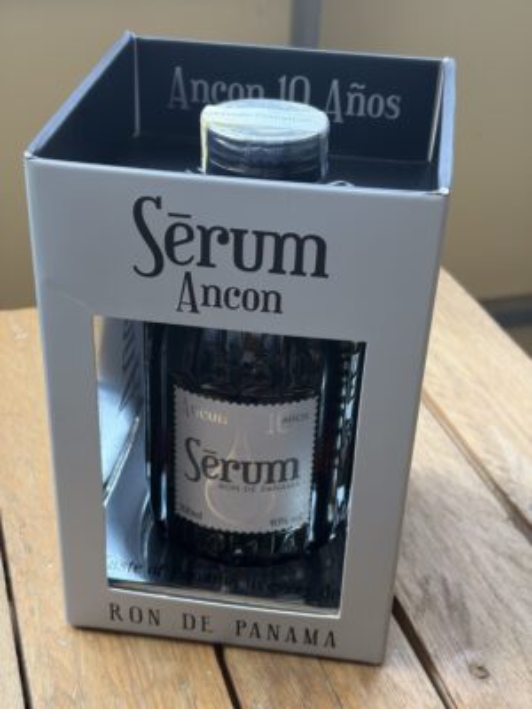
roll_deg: -2.3
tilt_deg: -33.7
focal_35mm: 52
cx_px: 266
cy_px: 354
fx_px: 1066
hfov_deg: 28.0
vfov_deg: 36.8
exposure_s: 1/101
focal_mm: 5.96
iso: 100
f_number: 1.6
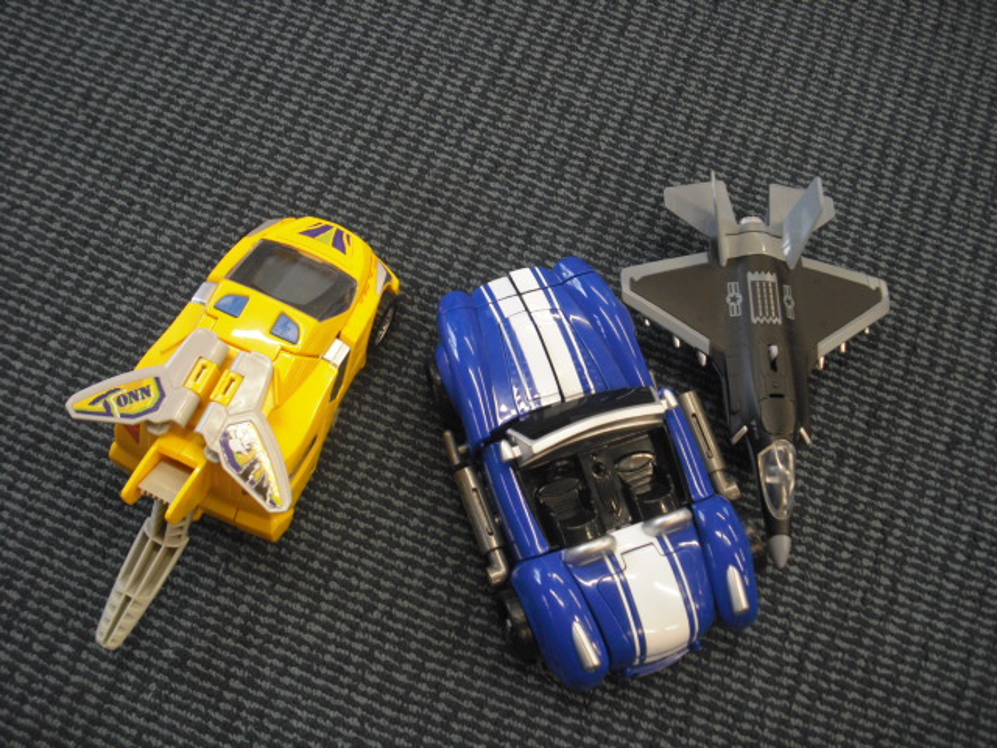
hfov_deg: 49.0
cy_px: 374
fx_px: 1094
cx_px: 498
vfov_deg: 37.7
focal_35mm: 38
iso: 200
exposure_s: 1/100
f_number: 2.8
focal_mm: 6.2
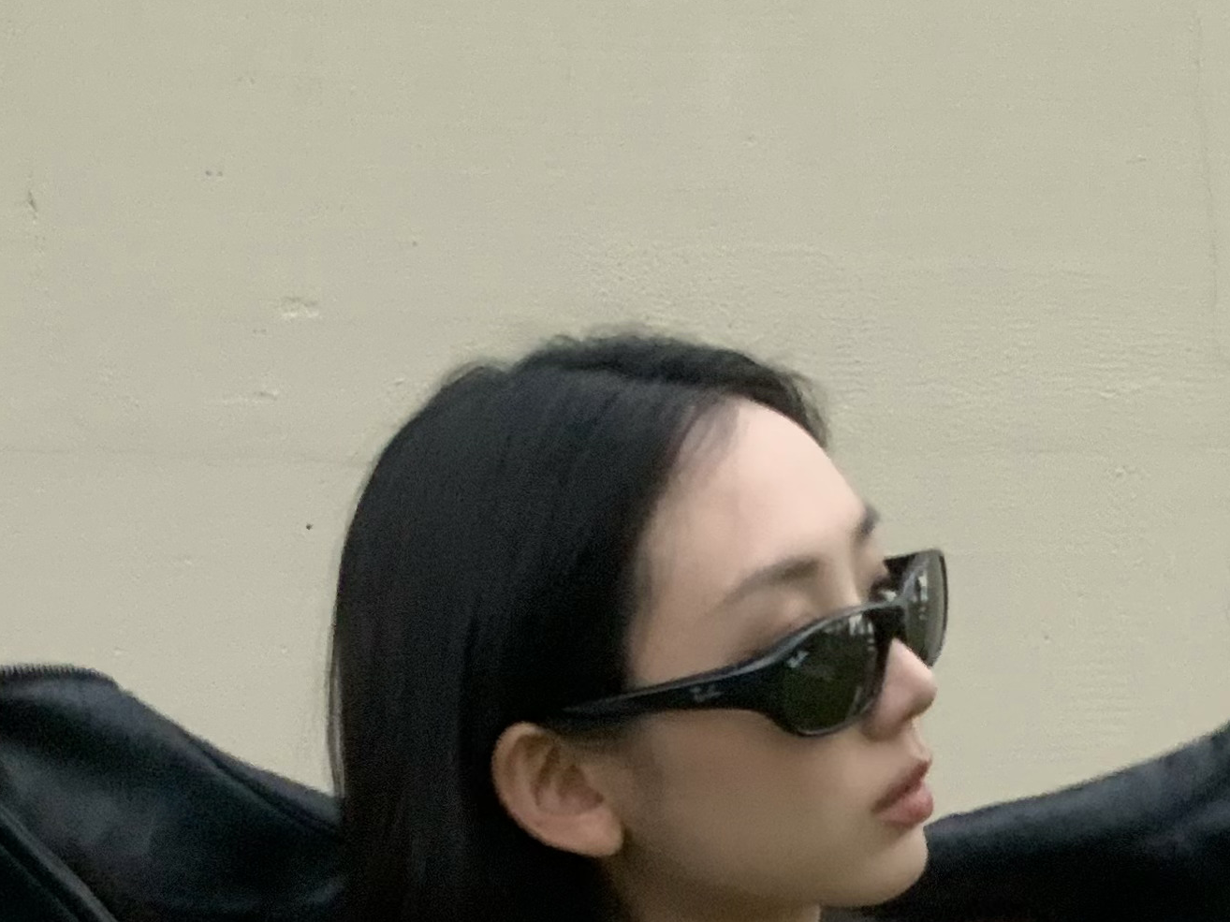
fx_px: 3162
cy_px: 1215
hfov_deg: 22.0
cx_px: 643
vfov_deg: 15.7
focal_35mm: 89
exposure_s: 1/60
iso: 250
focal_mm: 3
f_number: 1.8
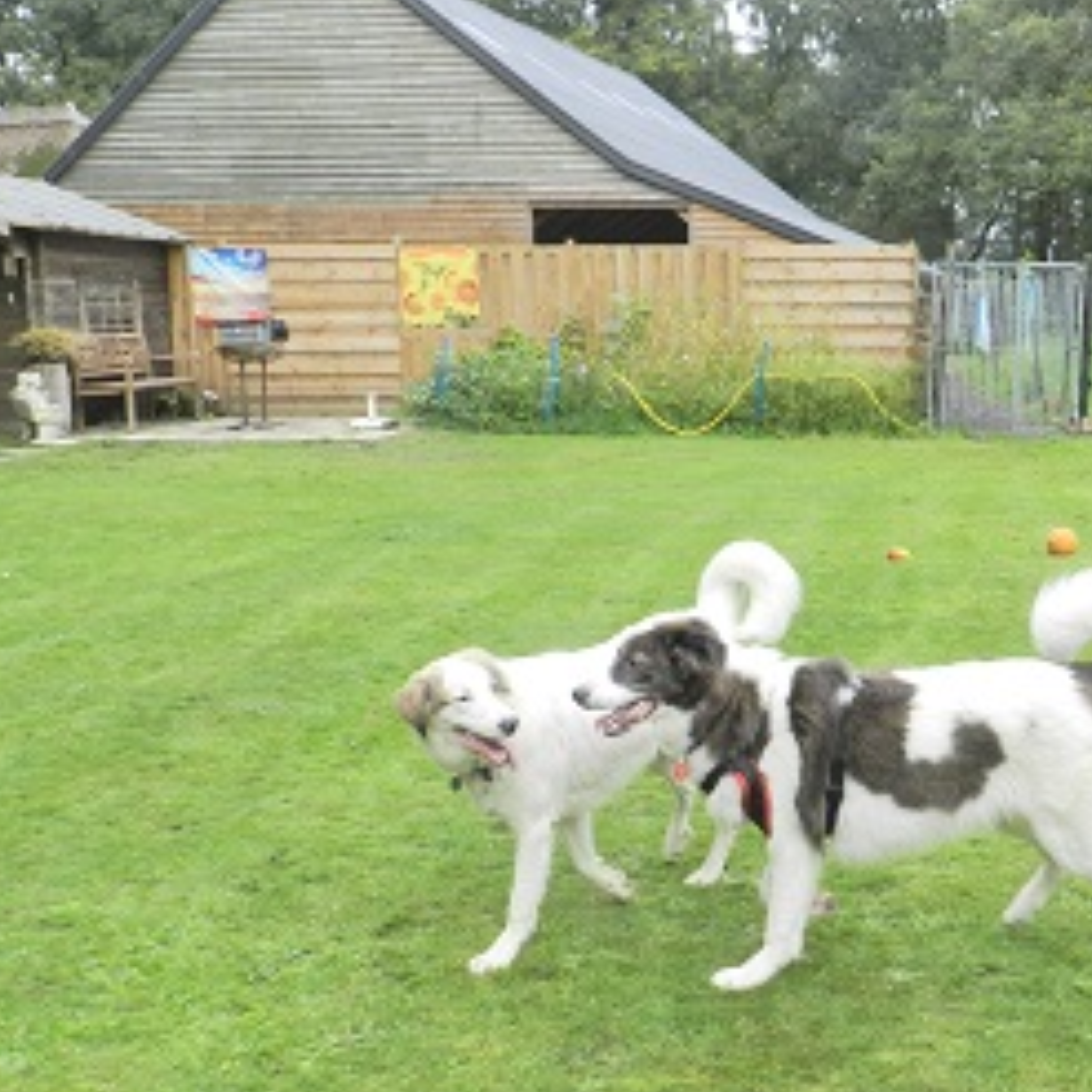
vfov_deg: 36.7
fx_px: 1642
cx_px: 817
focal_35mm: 46
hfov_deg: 36.0
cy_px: 613
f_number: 3.7
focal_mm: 5.6
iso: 200
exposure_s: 1/200
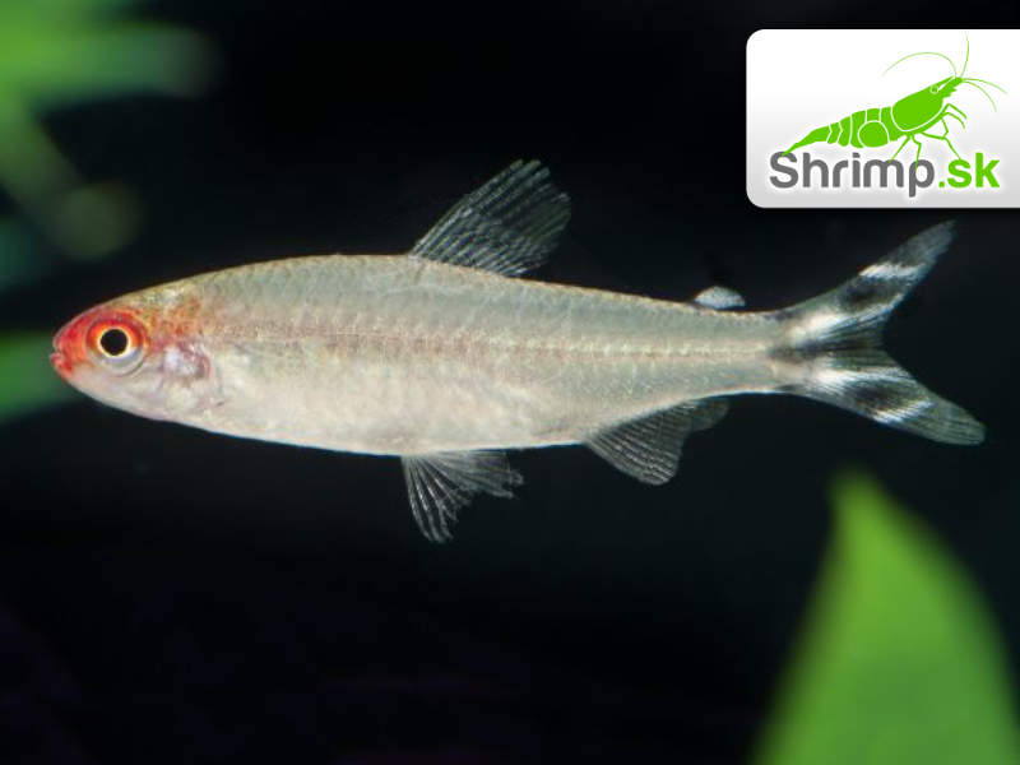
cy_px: 382
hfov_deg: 51.4
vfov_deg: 39.7
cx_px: 510
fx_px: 1061
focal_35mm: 36
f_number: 3.2
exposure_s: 1/40
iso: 80
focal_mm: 6
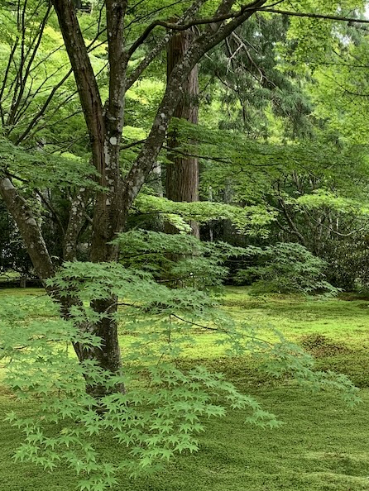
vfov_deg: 34.3
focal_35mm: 56
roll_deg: +1.8
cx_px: 351
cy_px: 288
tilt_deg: -2.7
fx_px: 795
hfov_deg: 25.1
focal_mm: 4.25
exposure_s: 1/122
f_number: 1.8
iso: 32
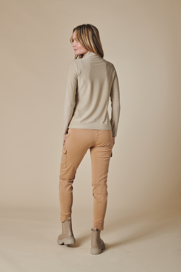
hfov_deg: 16.1
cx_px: 90
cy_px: 136
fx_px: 641
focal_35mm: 85
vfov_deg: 23.9
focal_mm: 85
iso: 64
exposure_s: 1/125
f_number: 11
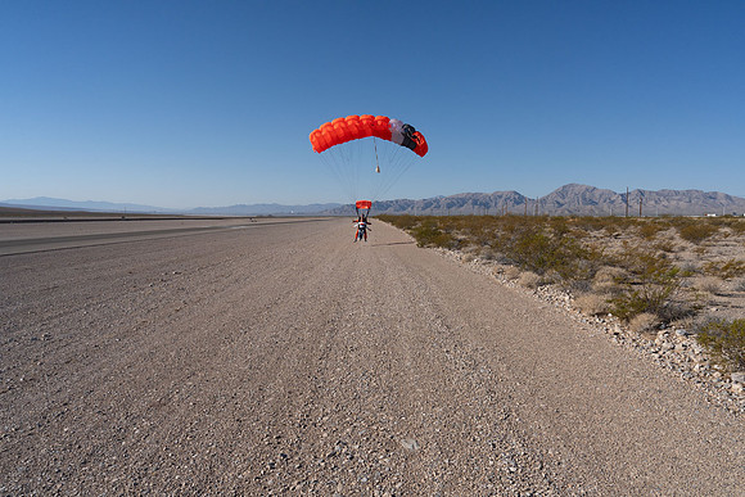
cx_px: 372
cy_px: 248
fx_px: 497
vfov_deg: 53.2
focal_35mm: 24
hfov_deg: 73.7
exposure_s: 1/2000
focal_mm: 24
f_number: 11
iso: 800
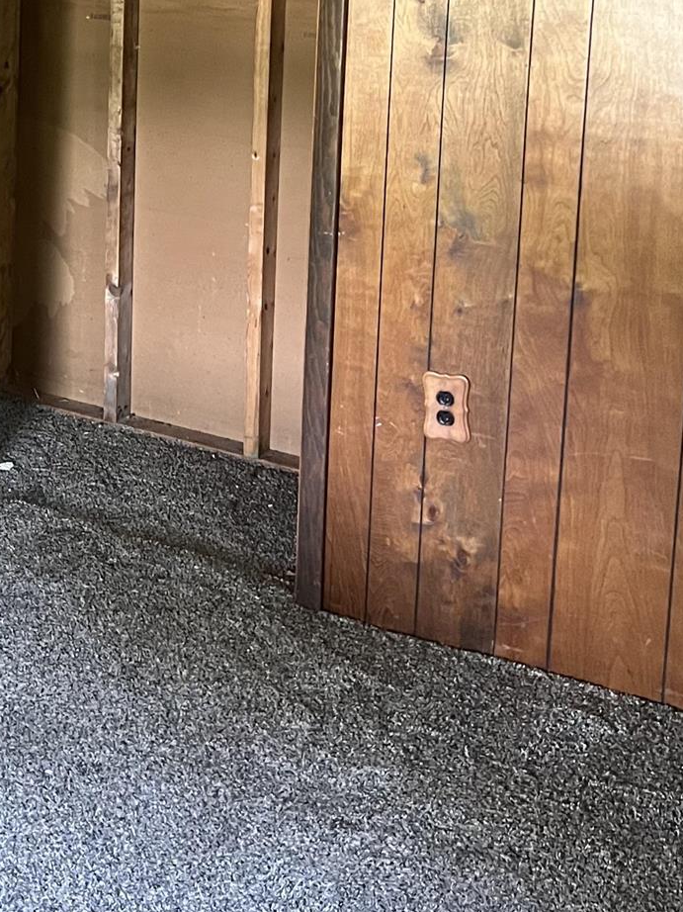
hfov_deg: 21.3
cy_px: 78
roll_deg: -0.6
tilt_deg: -9.3
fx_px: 1711
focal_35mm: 65
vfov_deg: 28.6
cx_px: -88
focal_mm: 5.7
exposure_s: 1/48
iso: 500
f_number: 1.5
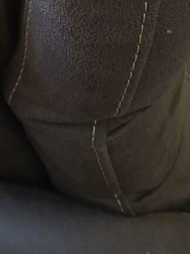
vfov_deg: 20.7
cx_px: -11
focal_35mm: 80
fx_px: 585
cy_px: -130
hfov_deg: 17.9
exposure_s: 1/25
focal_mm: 3.98
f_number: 1.8
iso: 320
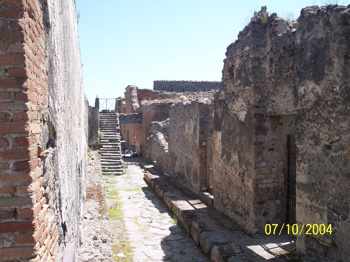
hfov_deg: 49.0
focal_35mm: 38
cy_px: 131
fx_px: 384
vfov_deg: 37.7
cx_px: 175
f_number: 4.8
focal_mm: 8
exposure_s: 1/350
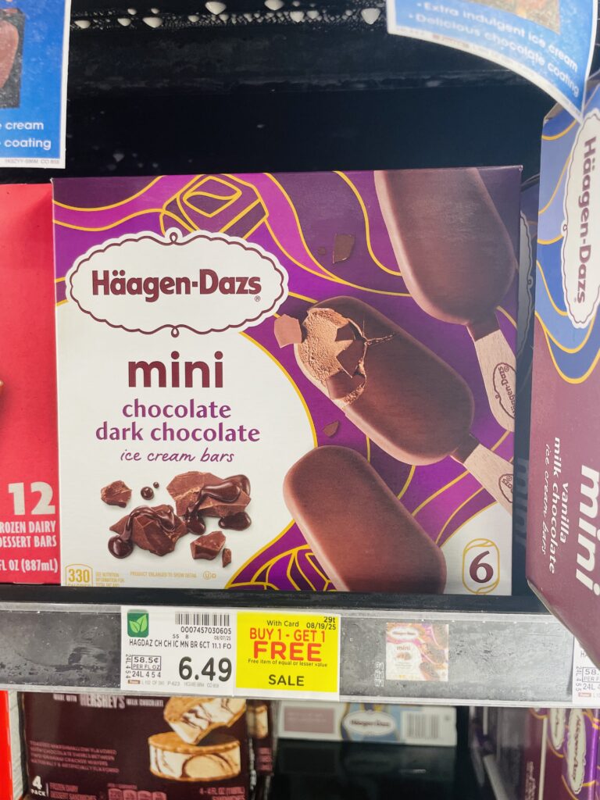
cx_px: 300
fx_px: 601
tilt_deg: -2.7
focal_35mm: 26
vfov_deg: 67.3
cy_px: 400
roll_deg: +0.7
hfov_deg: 53.1
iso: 125
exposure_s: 1/120
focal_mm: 4.2
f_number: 1.6
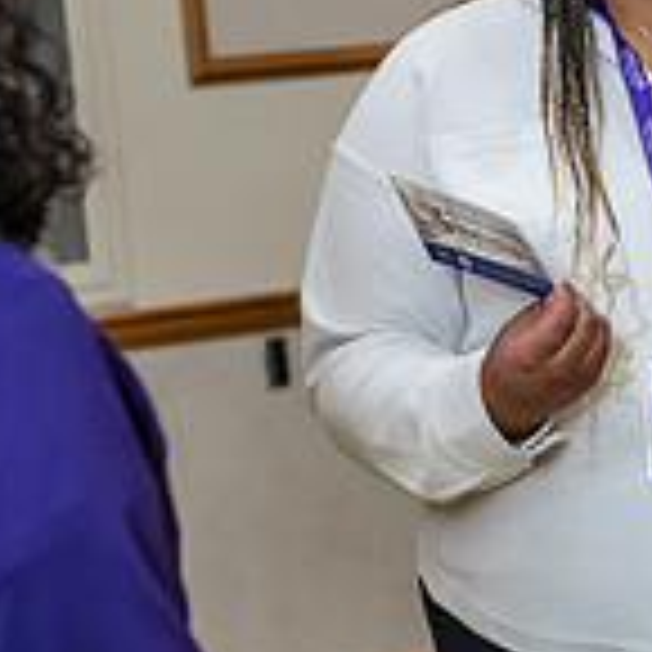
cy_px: 106
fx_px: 3772
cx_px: 634
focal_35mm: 177
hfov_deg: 9.8
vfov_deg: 9.8
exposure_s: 1/200
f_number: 3.5
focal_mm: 52
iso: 2500
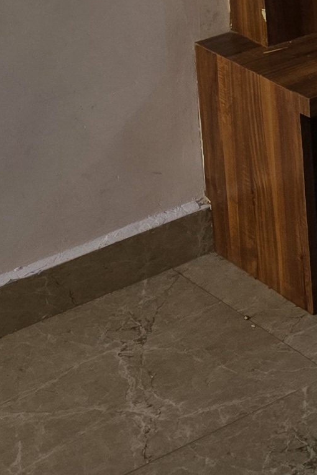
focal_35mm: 125
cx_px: 988
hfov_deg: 8.8
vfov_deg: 14.6
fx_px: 1651
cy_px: -348
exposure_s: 1/100
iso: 100
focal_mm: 6.3
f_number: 1.7
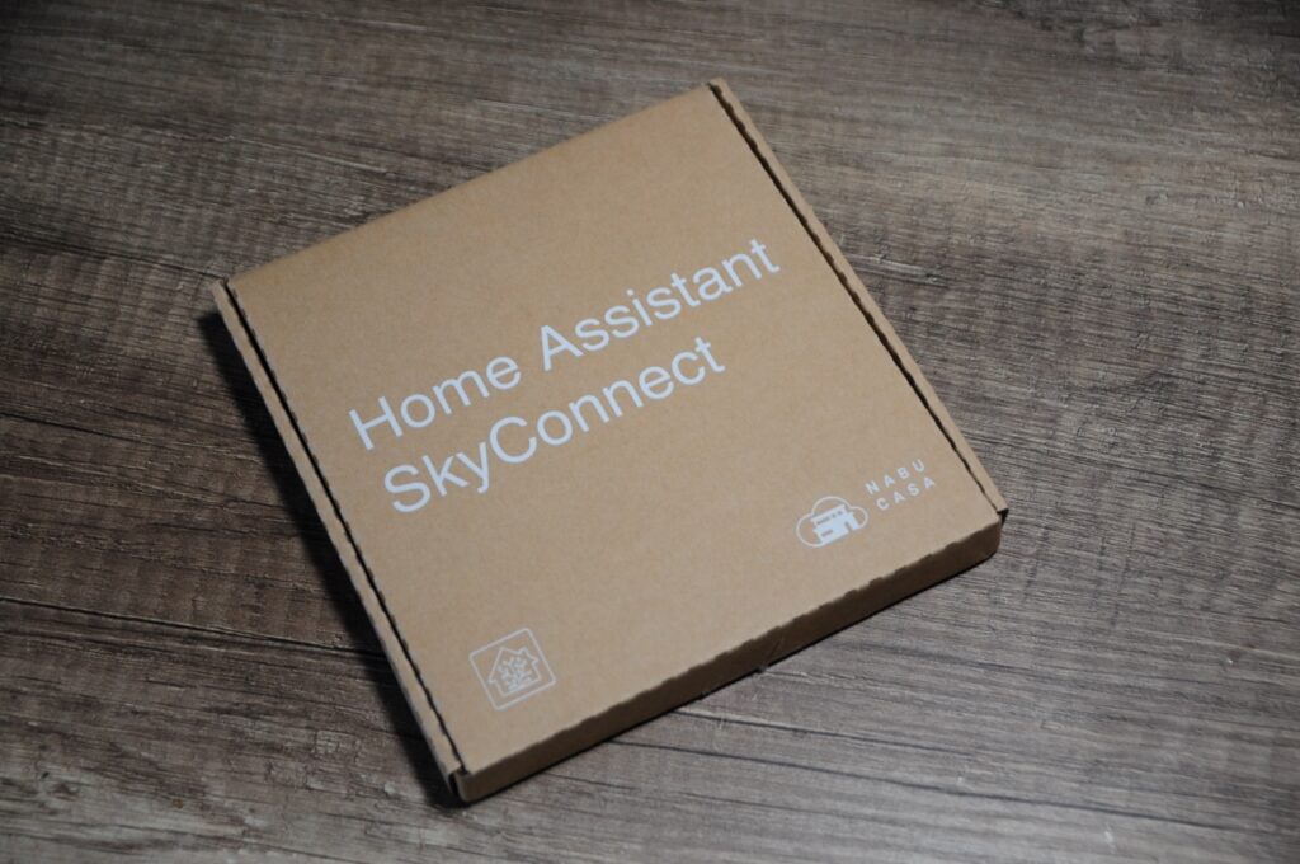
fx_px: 1893
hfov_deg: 37.9
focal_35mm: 52
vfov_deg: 25.7
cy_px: 432
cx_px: 650
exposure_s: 1/125
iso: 400
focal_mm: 35
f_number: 3.3
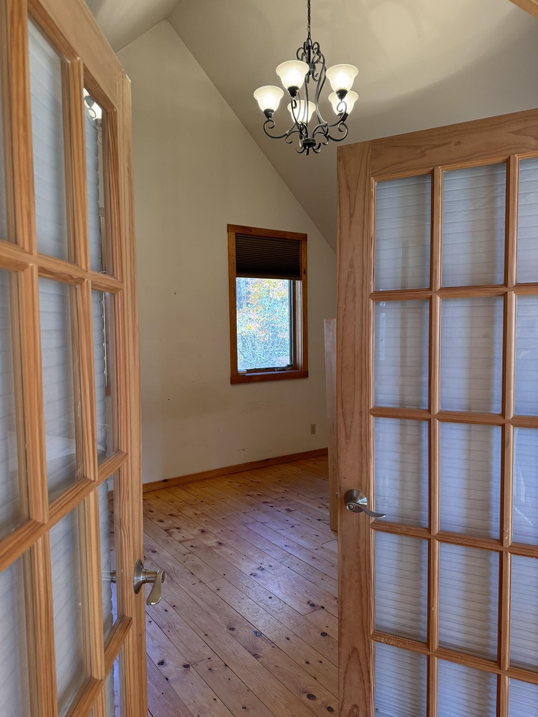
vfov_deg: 71.6
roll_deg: +1.7
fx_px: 497
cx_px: 269
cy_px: 358
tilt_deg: -4.4
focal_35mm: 24
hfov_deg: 56.8
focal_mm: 6.76
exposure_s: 1/120
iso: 200
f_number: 1.78
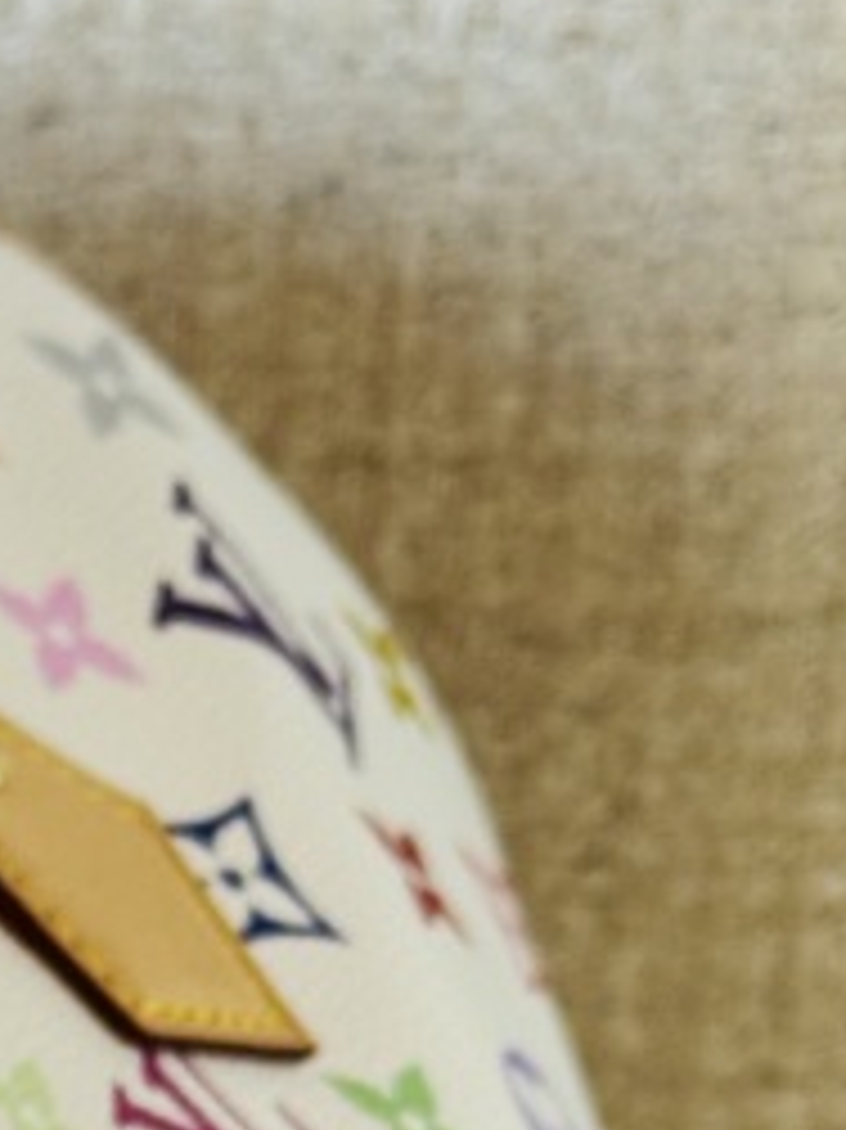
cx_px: -428
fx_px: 6294
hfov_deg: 7.6
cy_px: 1526
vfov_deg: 10.0
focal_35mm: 193
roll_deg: -0.9
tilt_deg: -29.8
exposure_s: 1/100
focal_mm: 6.76
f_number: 1.78
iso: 64
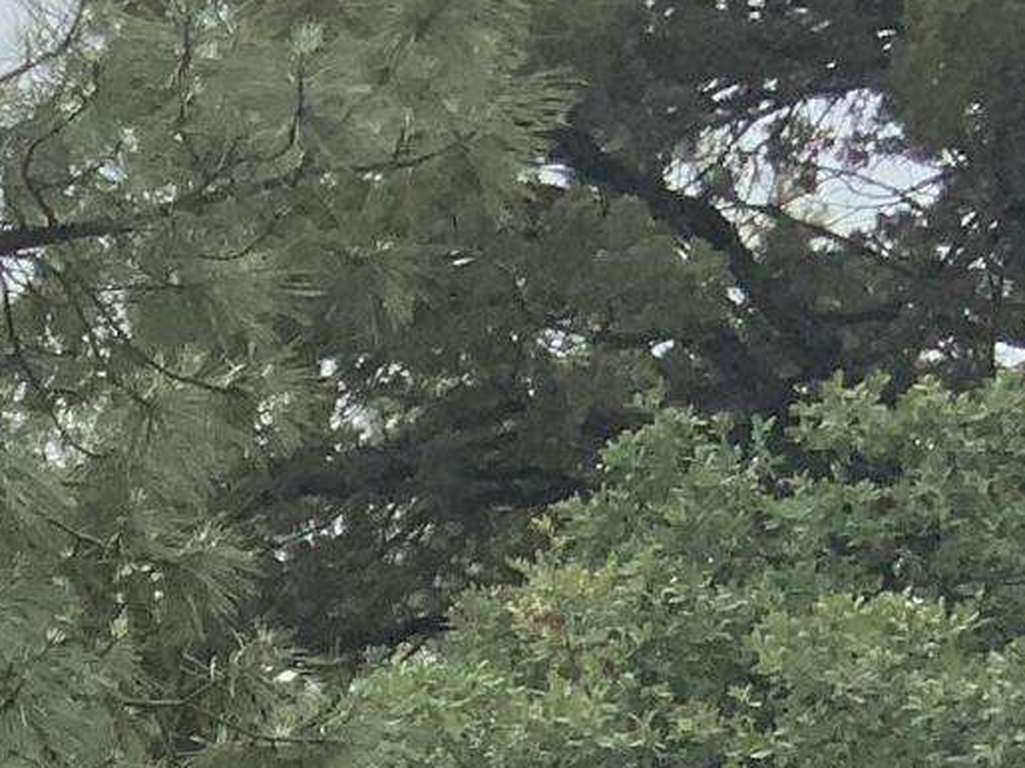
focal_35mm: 169
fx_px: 5003
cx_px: -1121
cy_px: 1325
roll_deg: -1.3
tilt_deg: +10.2
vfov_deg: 8.5
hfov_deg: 10.6
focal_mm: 3
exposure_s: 1/1451
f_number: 1.8
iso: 16
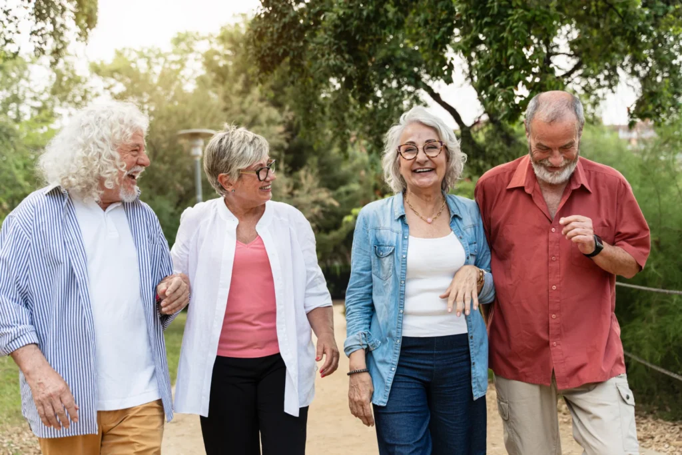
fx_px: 853
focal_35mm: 45
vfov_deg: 29.9
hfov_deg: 43.6
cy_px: 228
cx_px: 341
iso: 500
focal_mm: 45
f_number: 3.2
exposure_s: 1/250
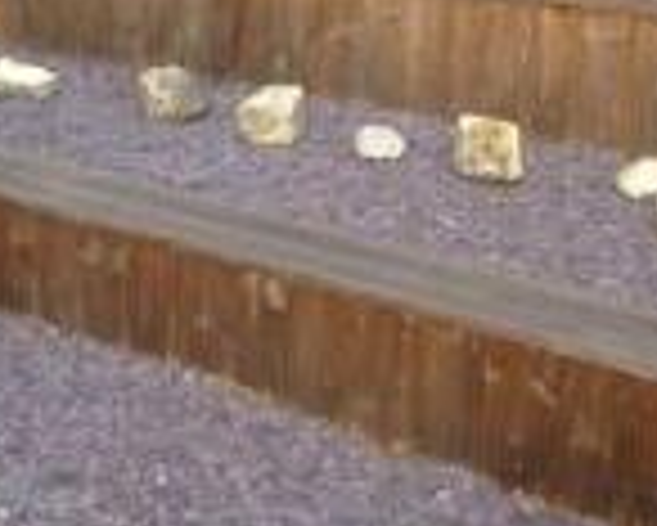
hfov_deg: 28.2
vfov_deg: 22.7
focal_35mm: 63
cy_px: -72
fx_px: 1226
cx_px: 4
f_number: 8
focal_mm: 10
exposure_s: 1/250
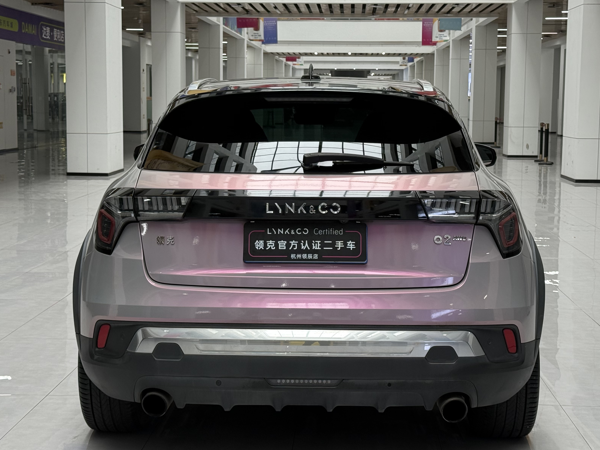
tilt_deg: -5.1
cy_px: 194
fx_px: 1057
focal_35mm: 61
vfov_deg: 24.0
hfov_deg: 31.7
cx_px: 300
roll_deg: -1.1
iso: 160
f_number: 1.78
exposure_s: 1/65
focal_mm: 6.76
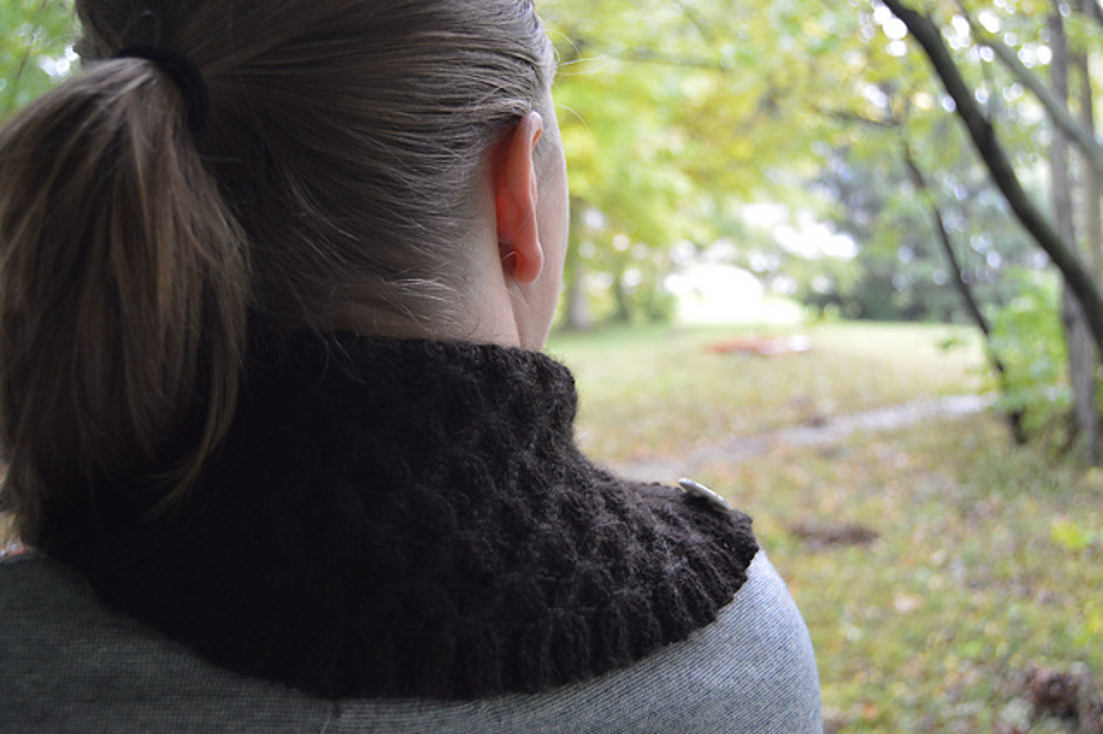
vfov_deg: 34.2
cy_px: 367
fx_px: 1194
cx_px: 552
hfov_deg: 49.6
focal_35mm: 39
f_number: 4
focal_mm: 26
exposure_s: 1/60
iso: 1250
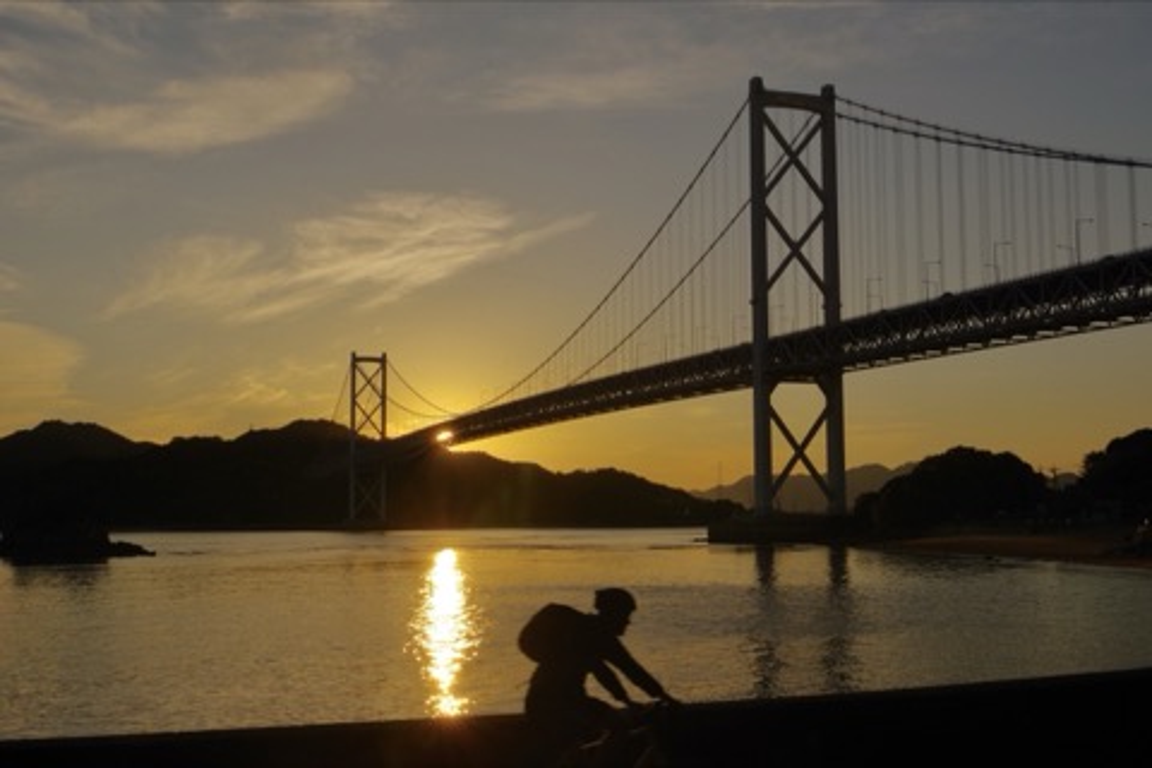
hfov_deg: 46.4
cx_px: 576
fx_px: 1344
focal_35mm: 42
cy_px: 384
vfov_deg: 31.9
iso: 100
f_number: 14
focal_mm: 28
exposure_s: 1/250
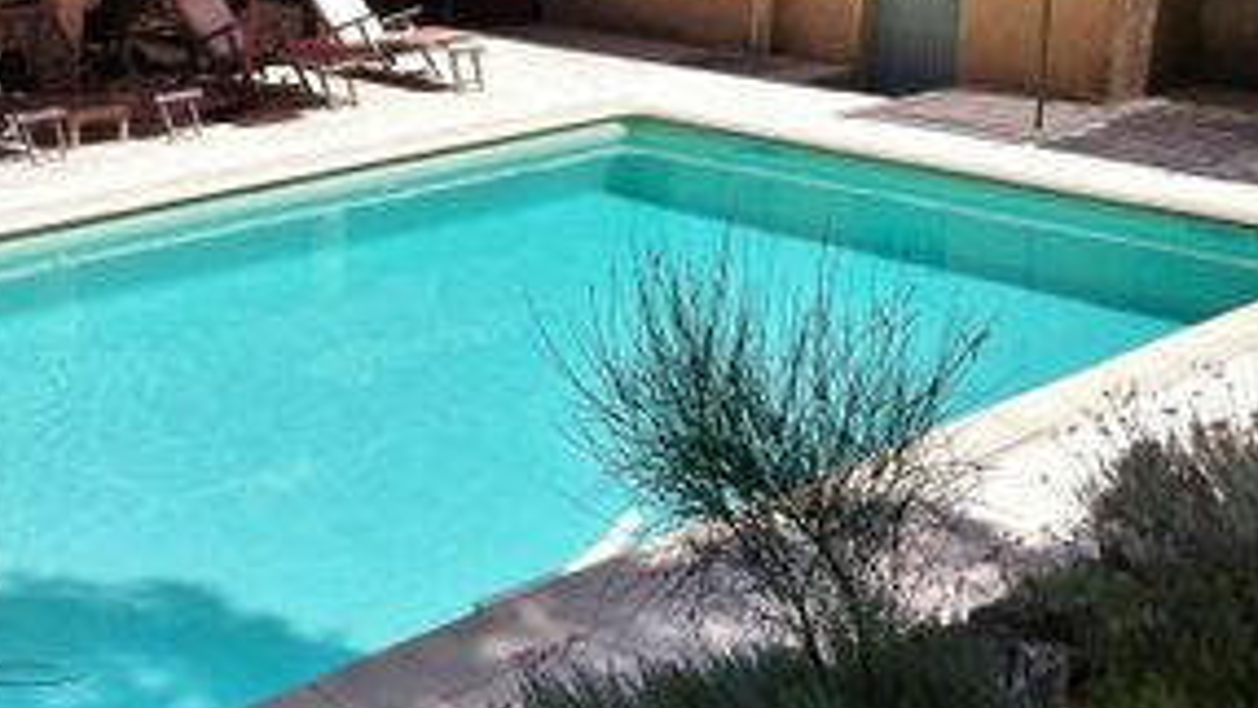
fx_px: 2669
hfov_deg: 26.3
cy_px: -31
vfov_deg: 14.8
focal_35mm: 80
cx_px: 369
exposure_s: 1/2011
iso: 80
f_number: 2.8
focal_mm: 3.85
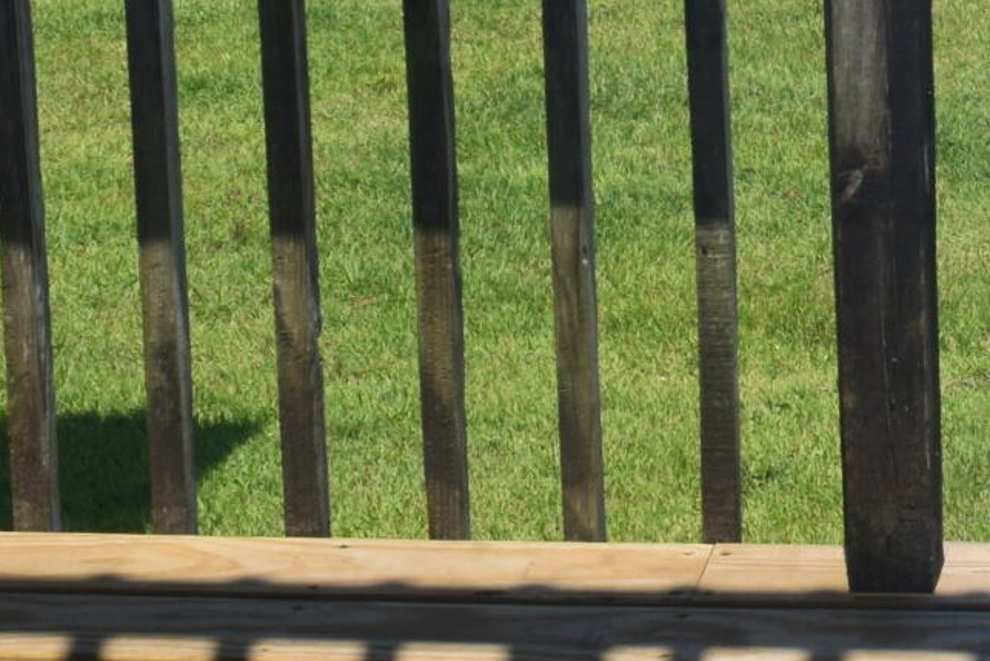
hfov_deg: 15.5
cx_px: 1293
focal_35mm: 126
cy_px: -396
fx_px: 3466
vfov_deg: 10.4
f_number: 10
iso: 100
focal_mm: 18
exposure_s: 1/200
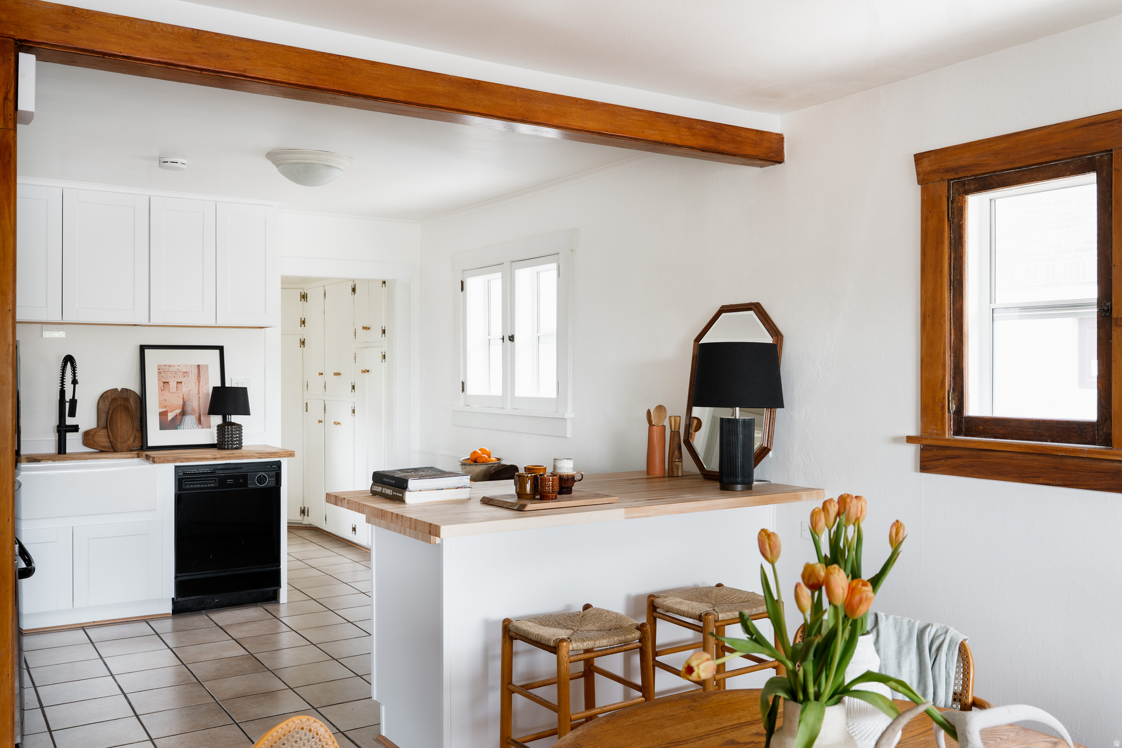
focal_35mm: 32
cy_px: 374
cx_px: 561
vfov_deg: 41.6
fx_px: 985
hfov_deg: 59.3
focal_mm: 31.6
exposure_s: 1/4
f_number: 5.6
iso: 100
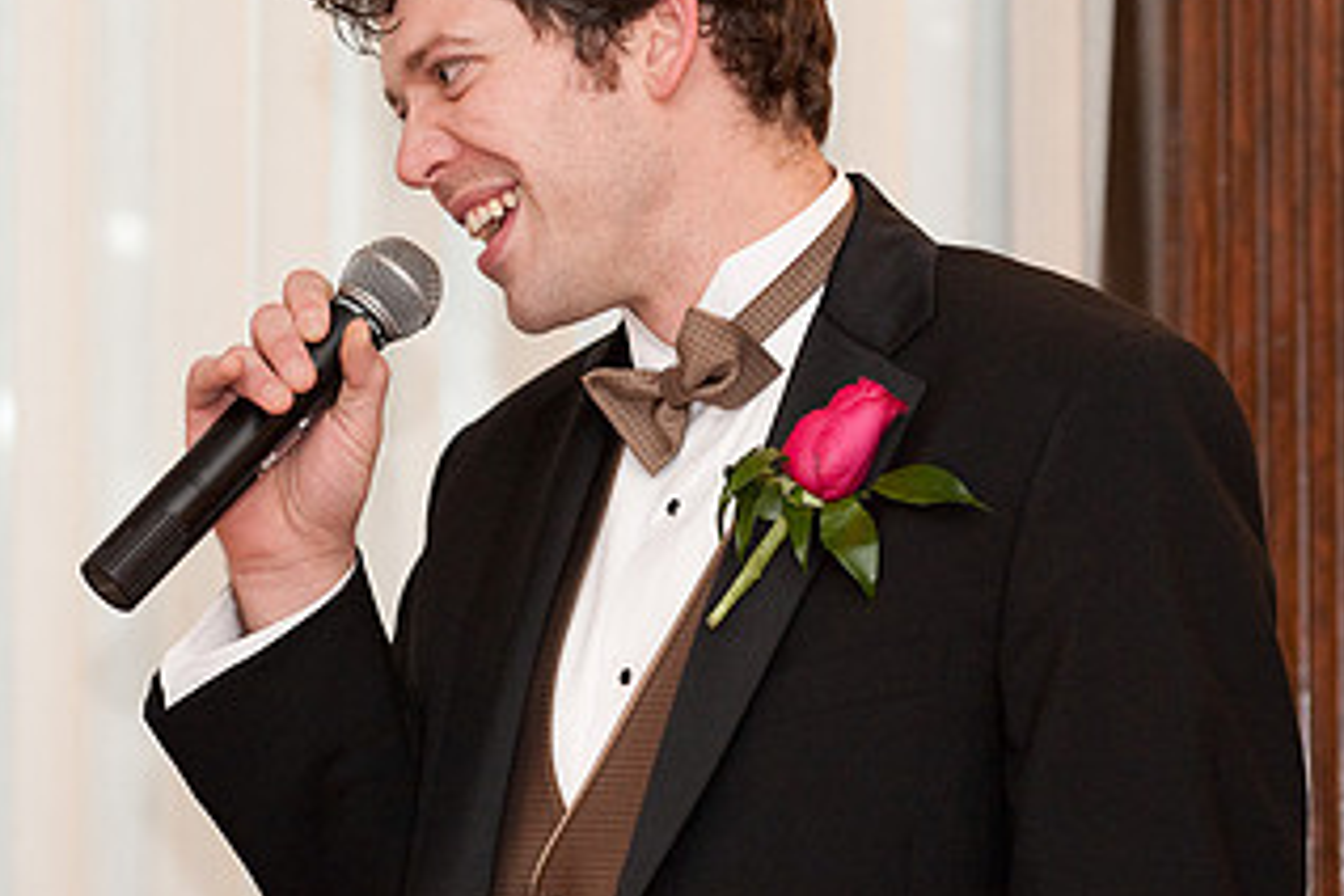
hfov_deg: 8.1
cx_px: 583
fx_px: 9519
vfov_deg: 5.4
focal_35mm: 255
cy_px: 279
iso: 2000
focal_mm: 140
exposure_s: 1/60
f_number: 4.5
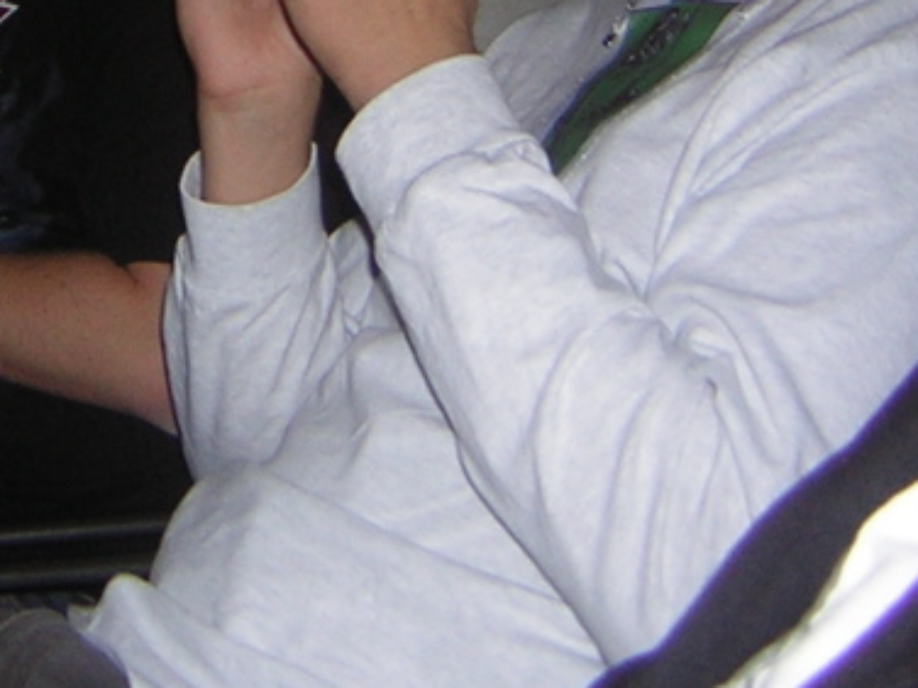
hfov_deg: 20.0
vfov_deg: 14.6
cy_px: -159
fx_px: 2599
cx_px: 300
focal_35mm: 98
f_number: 2.6
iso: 50
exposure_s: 1/60.1
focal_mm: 4.7
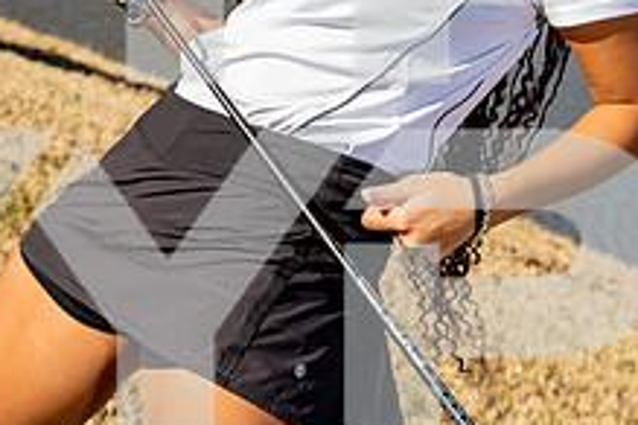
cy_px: -68
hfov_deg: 17.9
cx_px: 297
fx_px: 2020
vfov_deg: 11.8
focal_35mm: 114
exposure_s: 1/250
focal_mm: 43
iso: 100
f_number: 5.6
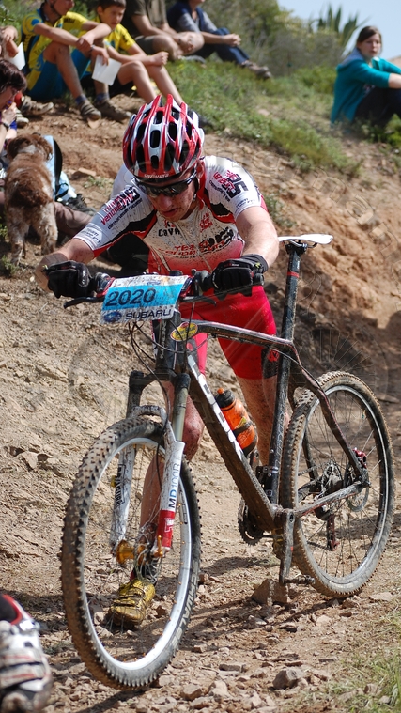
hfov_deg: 11.3
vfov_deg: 19.9
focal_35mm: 108
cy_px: 359
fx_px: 2033
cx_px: 219
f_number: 4.2
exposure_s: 1/1000
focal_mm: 65
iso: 220
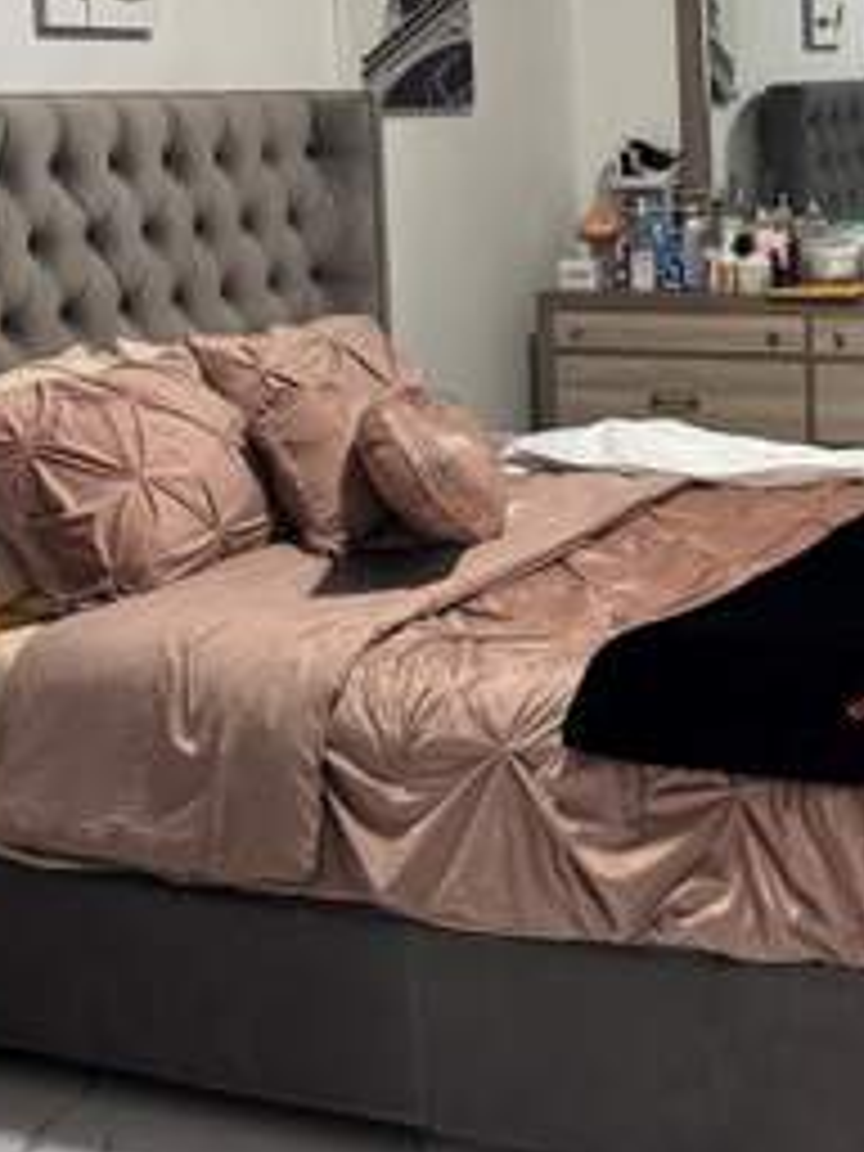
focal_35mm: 60
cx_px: 801
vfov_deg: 31.5
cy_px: 261
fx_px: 1997
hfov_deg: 23.7
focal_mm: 6.76
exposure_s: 1/60
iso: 500
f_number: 1.78
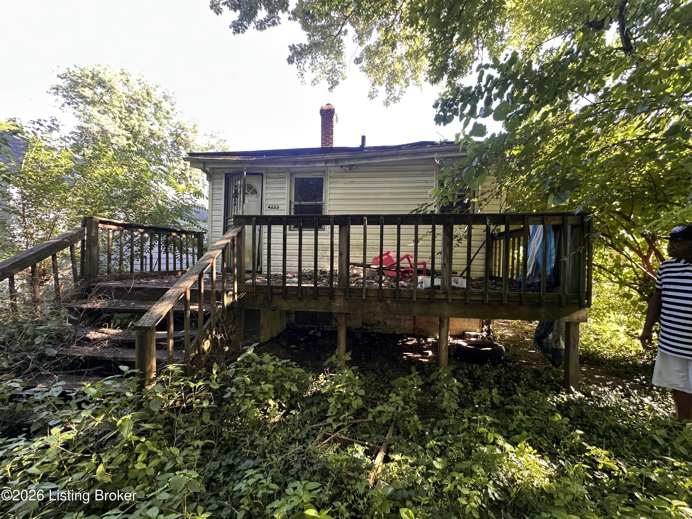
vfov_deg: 85.7
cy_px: 260
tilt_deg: +0.5
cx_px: 346
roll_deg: -1.0
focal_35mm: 14
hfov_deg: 102.1
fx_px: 280
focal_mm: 2.22
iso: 160
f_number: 2.2
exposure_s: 1/99
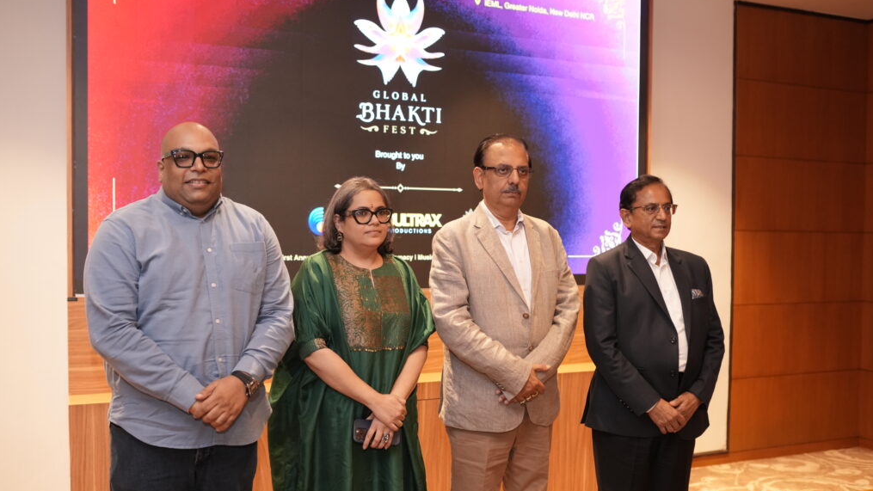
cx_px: 437
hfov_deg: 54.0
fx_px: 857
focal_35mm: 37
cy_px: 261
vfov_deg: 32.0
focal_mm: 35
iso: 2000
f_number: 2
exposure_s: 1/160
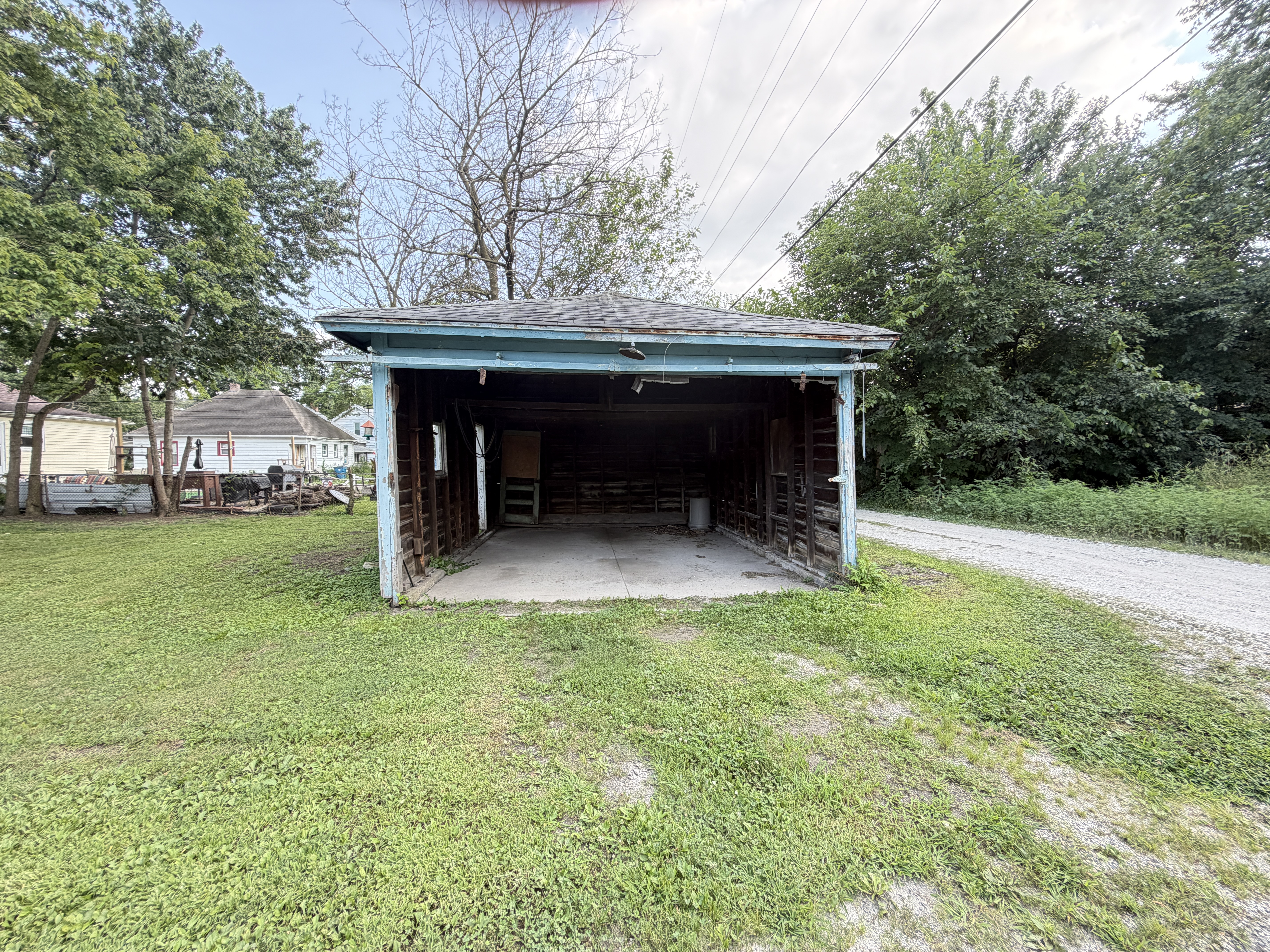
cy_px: 476
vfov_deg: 85.7
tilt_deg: -0.6
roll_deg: +0.3
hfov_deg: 102.1
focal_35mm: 14
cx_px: 635
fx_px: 514
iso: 80
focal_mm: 2.22
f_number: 2.2
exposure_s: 1/121
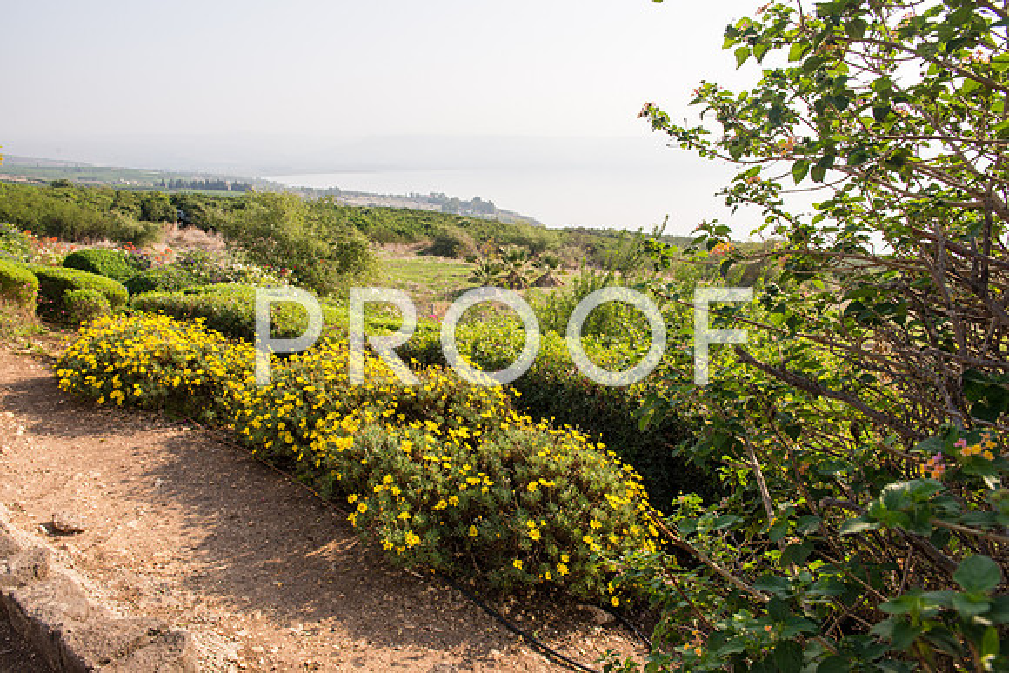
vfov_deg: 53.2
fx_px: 673
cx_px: 504
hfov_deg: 73.7
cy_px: 336
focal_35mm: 24
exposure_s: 1/160
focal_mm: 24
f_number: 7.1
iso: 100
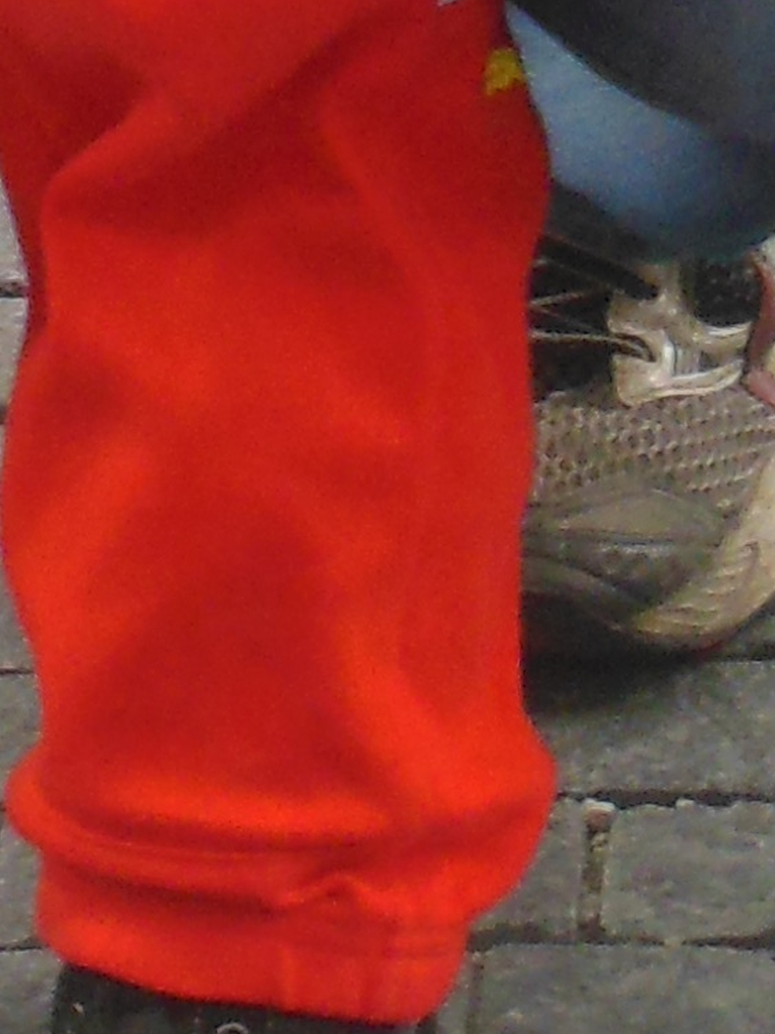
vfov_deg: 3.6
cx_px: 495
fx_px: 15911
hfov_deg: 2.8
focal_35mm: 533
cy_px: -1790
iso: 320
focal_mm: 15.5
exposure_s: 1/250
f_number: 4.6
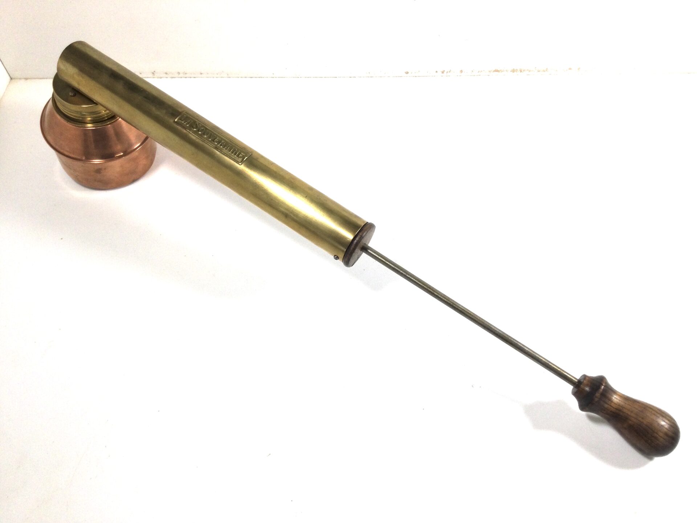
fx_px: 624
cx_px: 348
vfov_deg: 45.4
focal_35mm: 31
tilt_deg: -55.3
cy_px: 262
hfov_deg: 58.4
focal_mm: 3.3
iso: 32
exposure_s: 1/100
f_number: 2.4
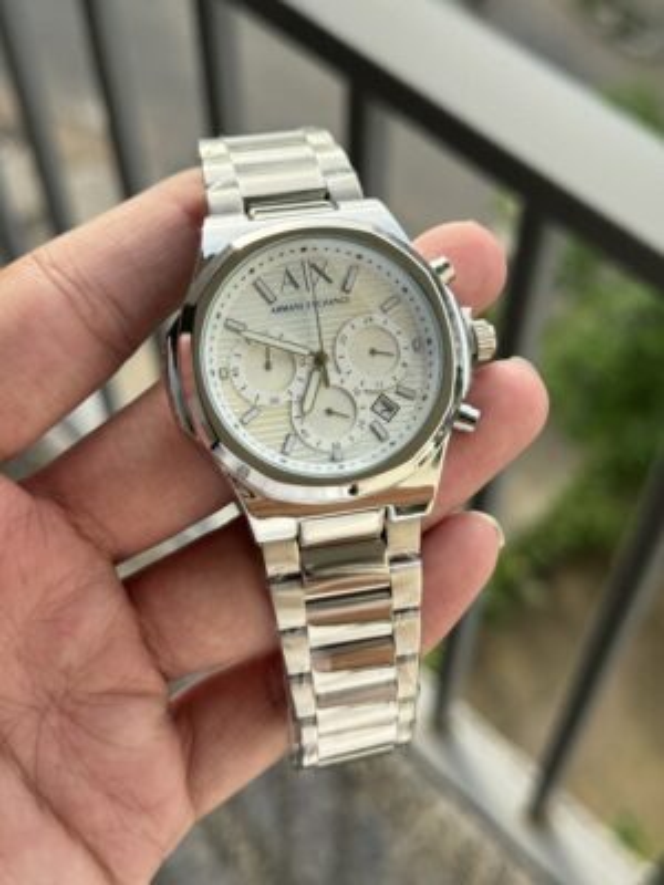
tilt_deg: -57.5
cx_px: 332
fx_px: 1228
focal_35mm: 48
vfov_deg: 39.7
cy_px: 442
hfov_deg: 30.3
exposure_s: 1/1312
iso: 64
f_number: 1.78
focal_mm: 6.76
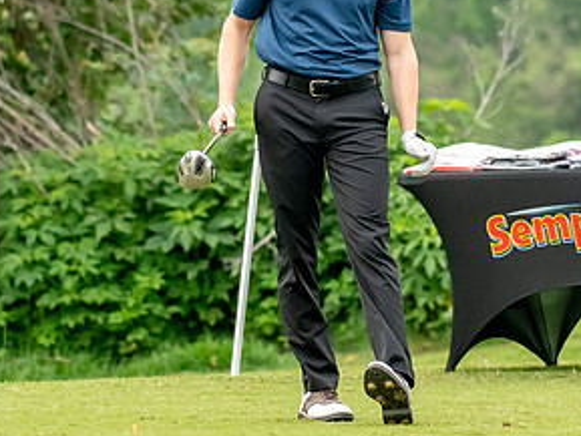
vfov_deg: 3.3
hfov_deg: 4.4
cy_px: 104
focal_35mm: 449
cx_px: 289
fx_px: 7539
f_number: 5.6
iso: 3200
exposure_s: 1/2000
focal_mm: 200
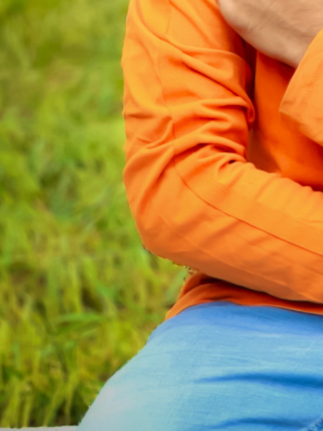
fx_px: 2015
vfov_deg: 11.7
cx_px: 454
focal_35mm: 162
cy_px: -203
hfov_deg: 9.0
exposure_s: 1/180
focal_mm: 6
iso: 16
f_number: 2.4
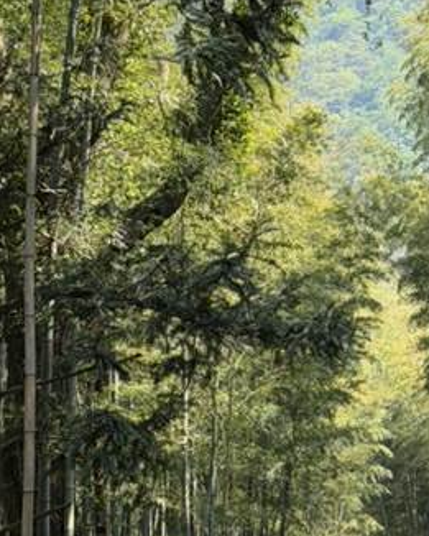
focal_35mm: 147
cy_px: 128
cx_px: 496
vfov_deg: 13.1
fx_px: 2332
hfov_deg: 10.4
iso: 100
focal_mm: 6.76
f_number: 1.78
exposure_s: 1/1403
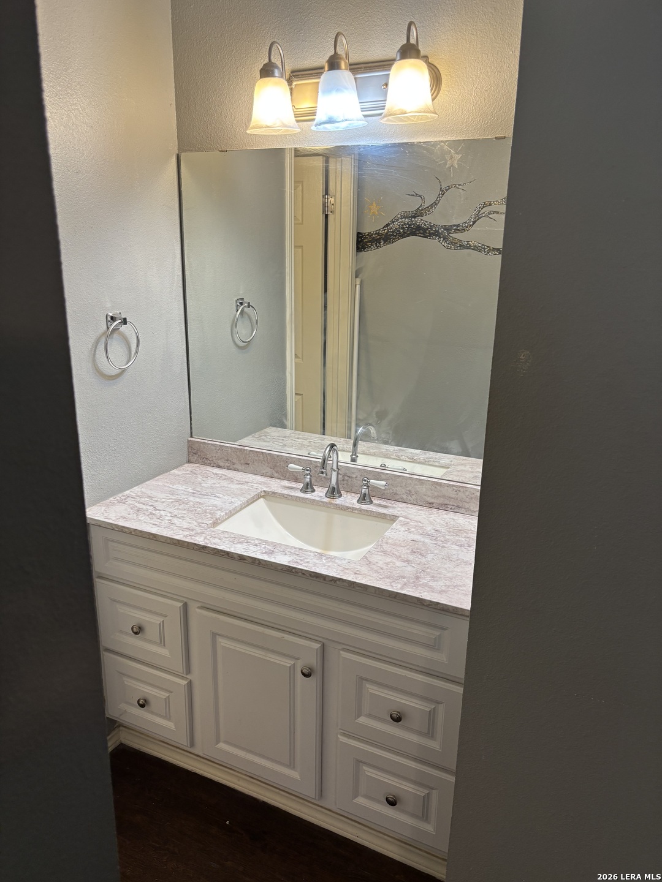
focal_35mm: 26
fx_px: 663
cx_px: 331
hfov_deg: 53.1
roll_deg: -1.1
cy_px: 441
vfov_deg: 67.3
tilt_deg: -16.1
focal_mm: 5.96
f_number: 1.6
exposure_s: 1/120
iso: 125
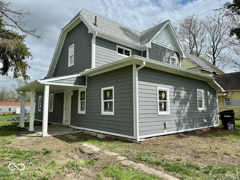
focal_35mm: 24
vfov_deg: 56.8
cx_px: 120
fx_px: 166
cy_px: 90
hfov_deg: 71.6
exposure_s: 1/6711
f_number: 1.78
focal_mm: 6.76
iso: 80
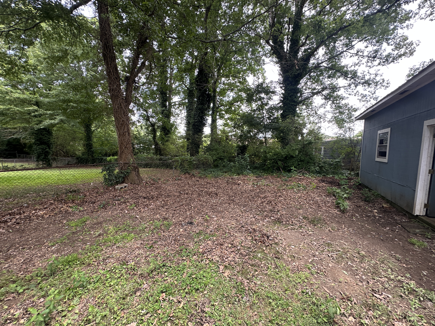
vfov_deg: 85.7
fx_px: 176
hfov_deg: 102.1
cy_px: 163
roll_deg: -1.0
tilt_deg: -6.3
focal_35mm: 14
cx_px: 218
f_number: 2.2
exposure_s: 1/99
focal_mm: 2.22
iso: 50
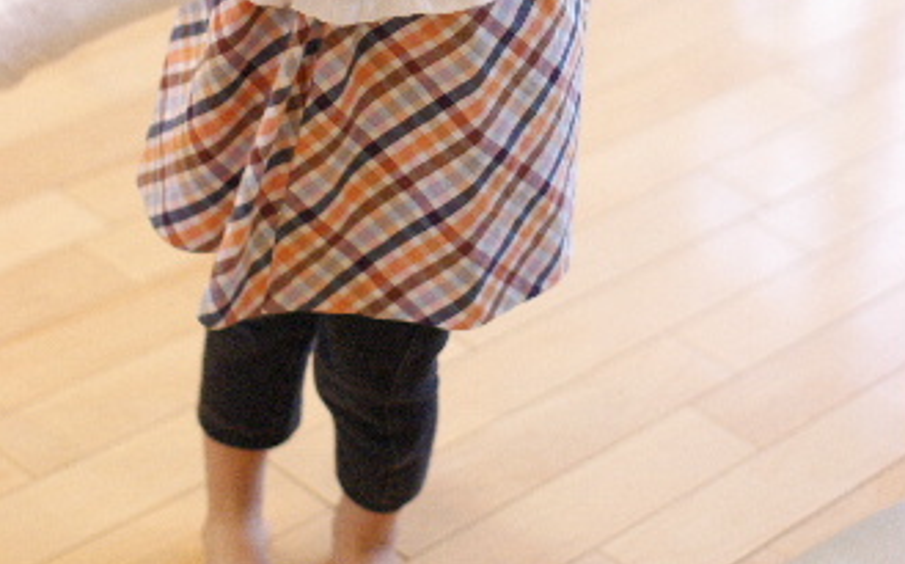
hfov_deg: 18.0
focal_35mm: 116
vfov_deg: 11.1
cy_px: -103
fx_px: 2859
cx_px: 454
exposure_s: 1/100
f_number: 2.2
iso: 800
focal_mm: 50
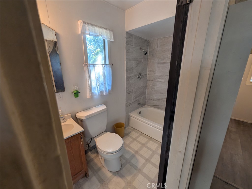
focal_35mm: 13
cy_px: 94
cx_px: 126
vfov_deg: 89.9
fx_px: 95
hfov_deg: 106.2
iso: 73
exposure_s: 1/60
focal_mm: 1.54
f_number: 2.2
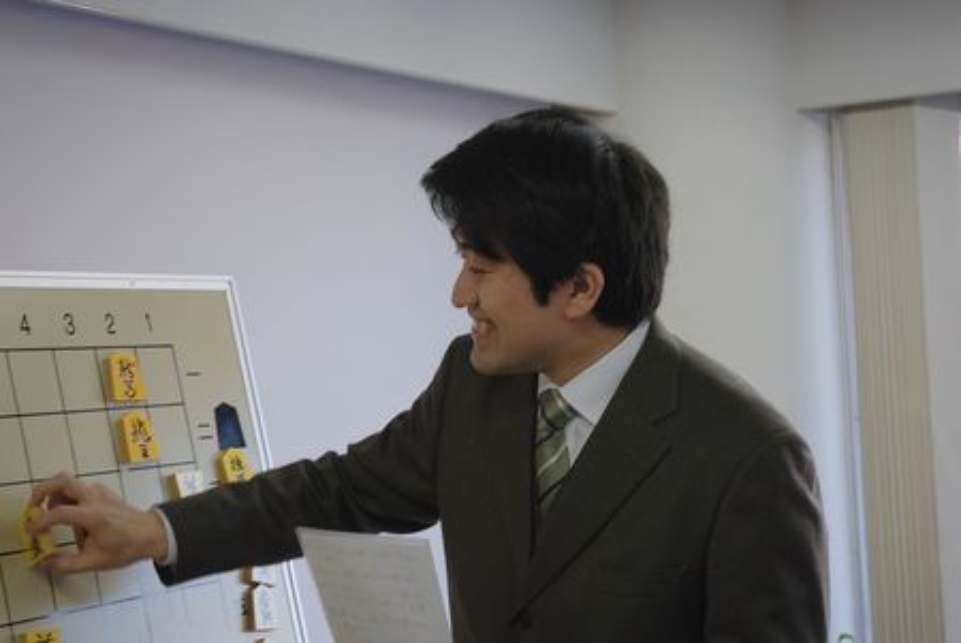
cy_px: 322
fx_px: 1844
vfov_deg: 19.8
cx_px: 480
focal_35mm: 69
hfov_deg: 29.2
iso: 200
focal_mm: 46
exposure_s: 1/50
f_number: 4.5
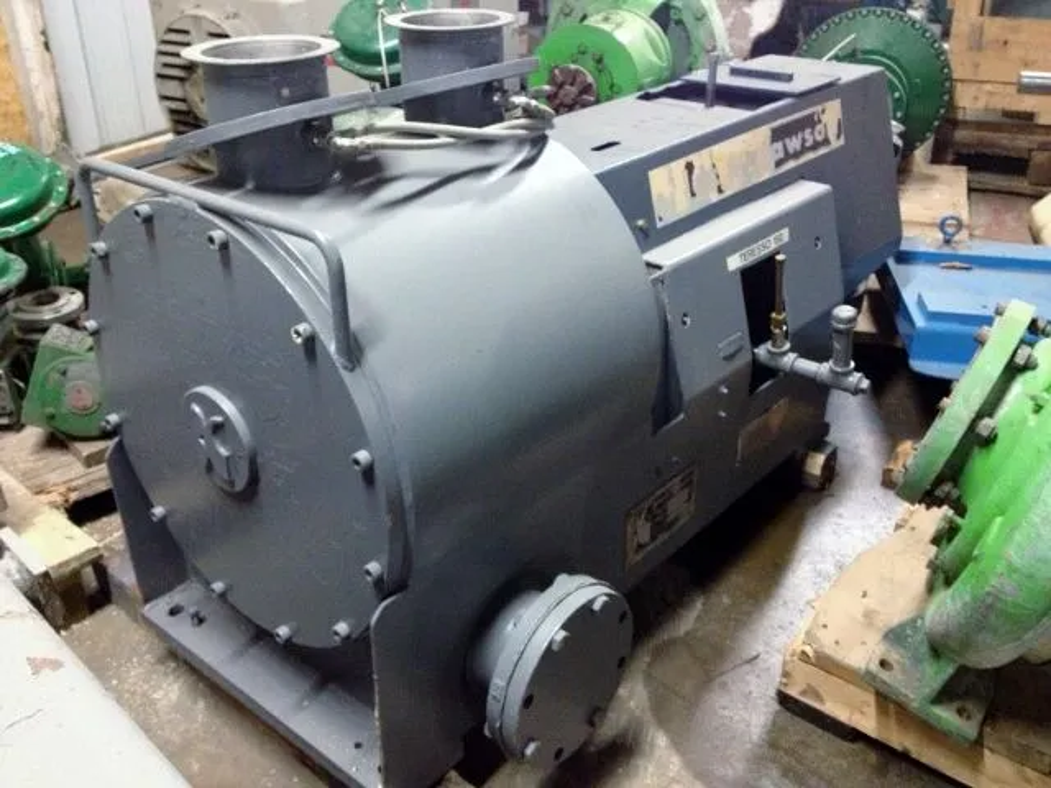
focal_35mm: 35
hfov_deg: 52.6
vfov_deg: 40.7
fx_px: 1063
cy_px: 394
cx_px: 526
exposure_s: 1/15
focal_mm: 4.28
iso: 500
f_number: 2.4
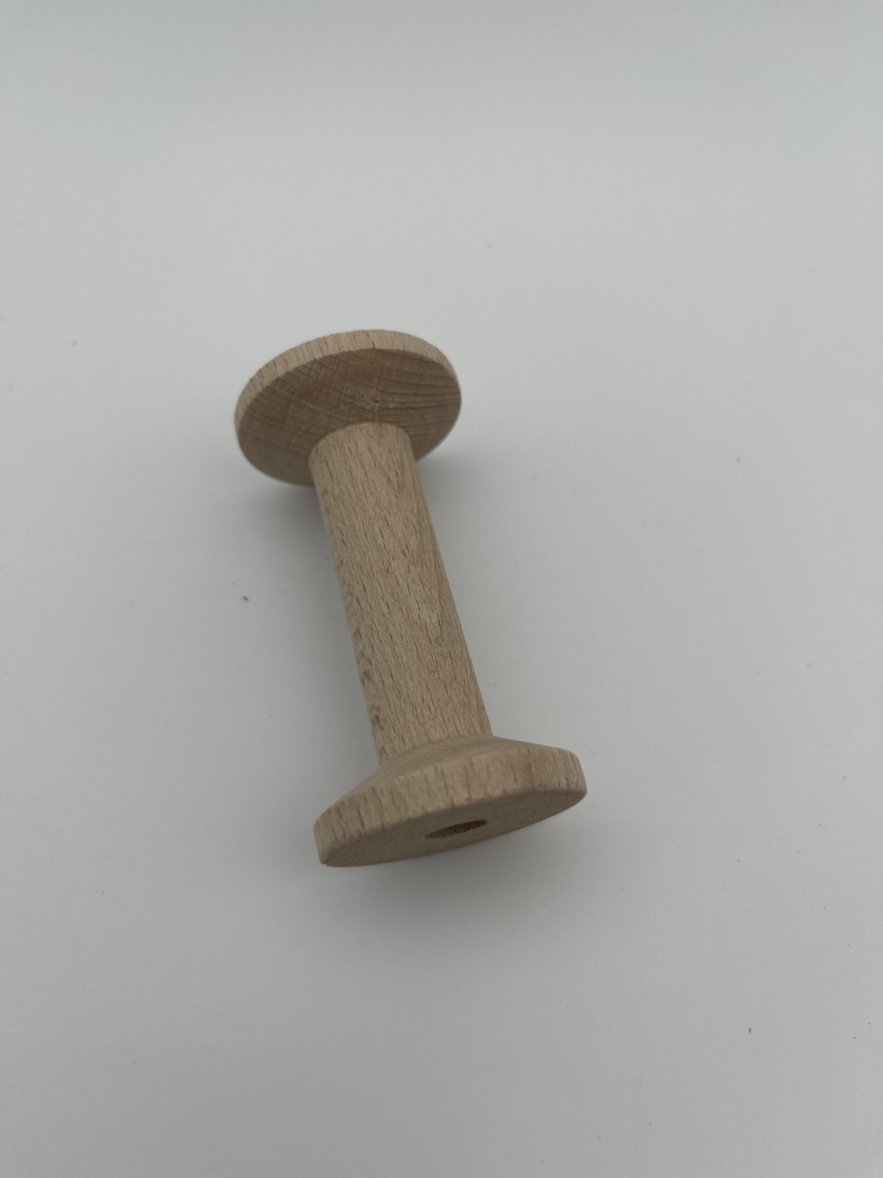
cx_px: 442
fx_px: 850
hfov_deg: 54.9
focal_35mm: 25
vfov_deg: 69.4
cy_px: 589
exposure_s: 1/172
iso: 32
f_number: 1.6
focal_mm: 5.1
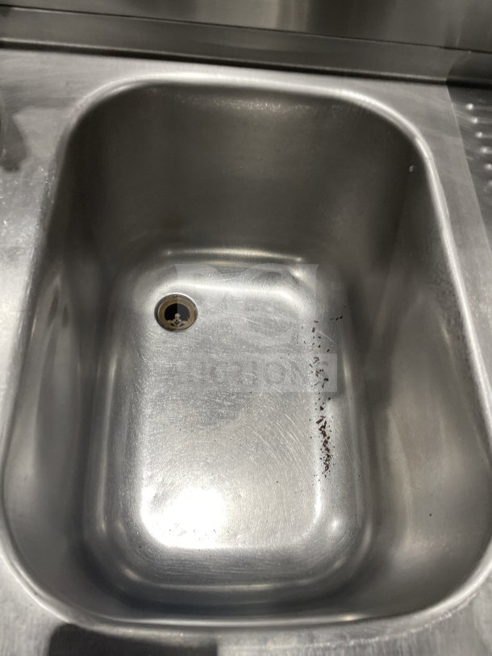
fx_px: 493
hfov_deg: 53.1
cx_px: 246
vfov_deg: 67.3
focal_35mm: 26
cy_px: 328
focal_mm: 4.2
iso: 125
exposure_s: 1/104
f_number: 1.6
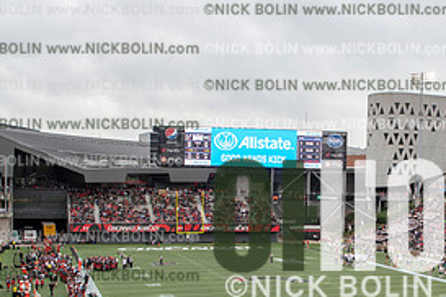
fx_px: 632
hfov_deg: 38.0
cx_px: 328
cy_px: 237
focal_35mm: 51
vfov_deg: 26.0
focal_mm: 24
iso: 250
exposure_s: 1/640
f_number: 3.5
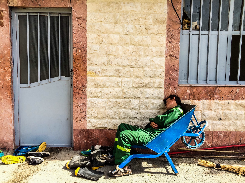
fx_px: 205
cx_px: 122
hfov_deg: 61.7
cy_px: 92
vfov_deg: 48.2
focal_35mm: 29
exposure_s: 1/750
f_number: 2.2
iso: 32
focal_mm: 4.15
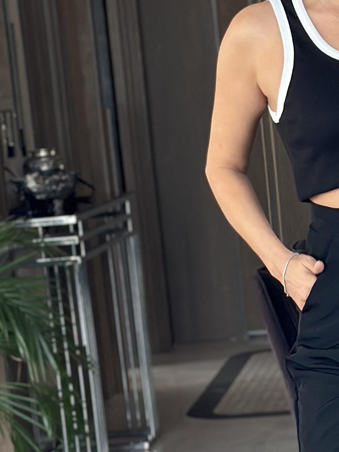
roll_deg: +4.1
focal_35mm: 150
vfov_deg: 13.1
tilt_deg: -17.3
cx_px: 446
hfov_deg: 9.7
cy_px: 335
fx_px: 1958
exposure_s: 1/60
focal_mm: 6.86
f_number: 1.78
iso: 200
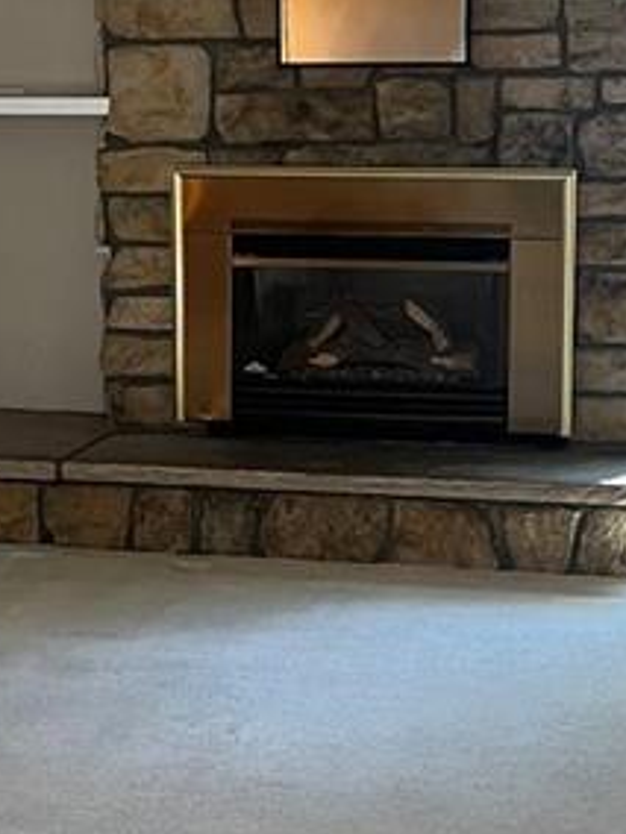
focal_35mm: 110
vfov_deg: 17.9
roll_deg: +0.4
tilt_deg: -10.0
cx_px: 147
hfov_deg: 13.4
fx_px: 2652
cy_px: 487
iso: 160
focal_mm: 5.7
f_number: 1.5
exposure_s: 1/60
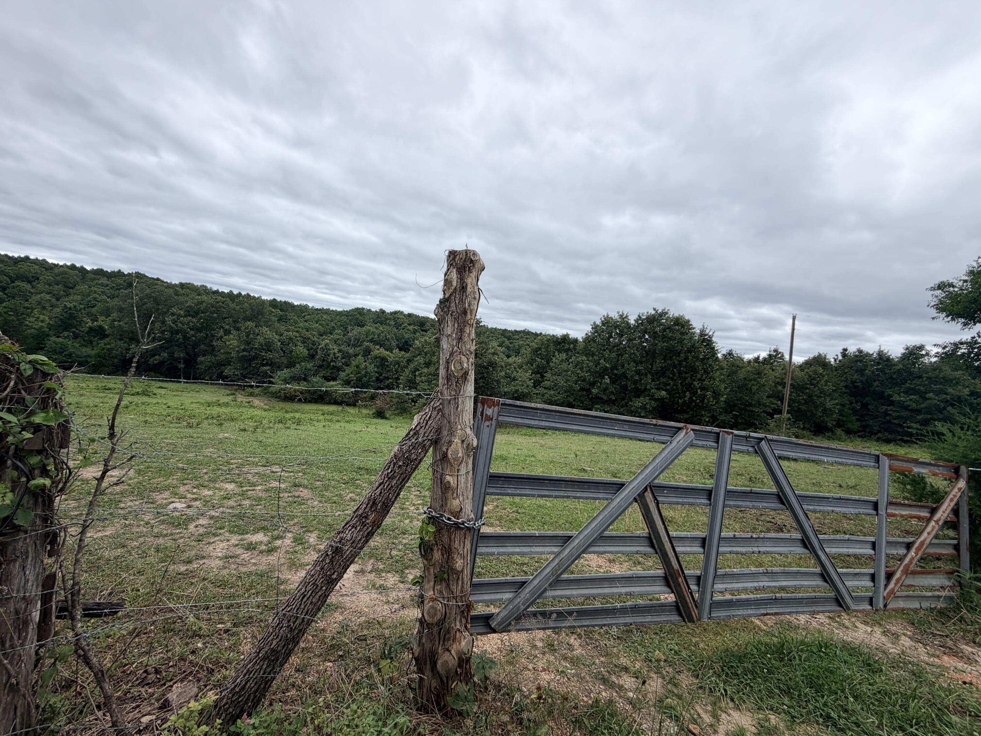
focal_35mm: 14
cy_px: 368
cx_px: 490
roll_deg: -6.7
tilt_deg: -1.2
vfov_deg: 85.7
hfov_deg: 102.1
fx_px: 397
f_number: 2.2
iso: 32
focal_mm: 2.22
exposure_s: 1/770
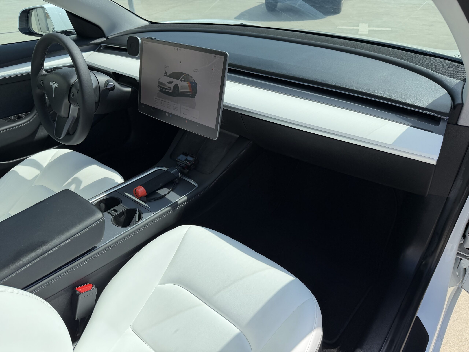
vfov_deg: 56.8
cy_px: 176
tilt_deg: -34.2
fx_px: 325
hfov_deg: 71.6
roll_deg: +0.9
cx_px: 234
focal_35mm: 24
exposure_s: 1/3953
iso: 100
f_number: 1.78
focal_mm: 6.76
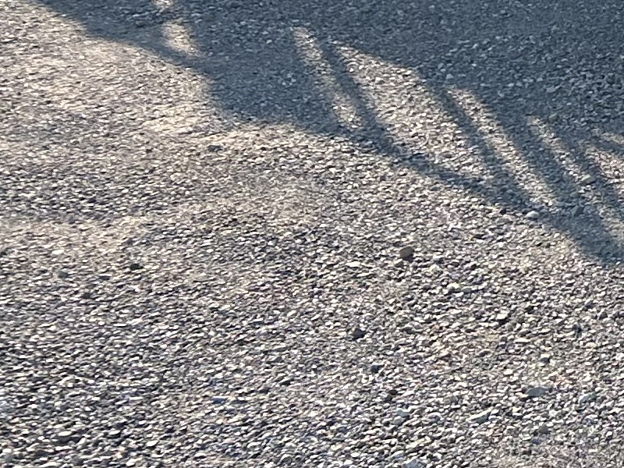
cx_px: 1377
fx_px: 2361
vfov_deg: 10.5
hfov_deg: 12.6
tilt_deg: -2.9
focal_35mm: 131
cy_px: -447
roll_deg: +0.9
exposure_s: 1/1972
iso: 50
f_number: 1.5
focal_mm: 5.7
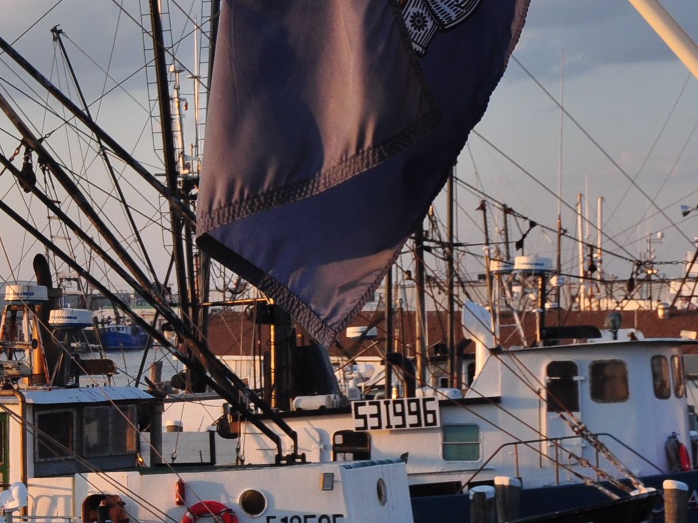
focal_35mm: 115
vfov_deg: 12.9
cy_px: 254
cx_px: -313
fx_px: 2319
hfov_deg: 15.9
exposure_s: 1/200
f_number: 7.1
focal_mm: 24
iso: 200
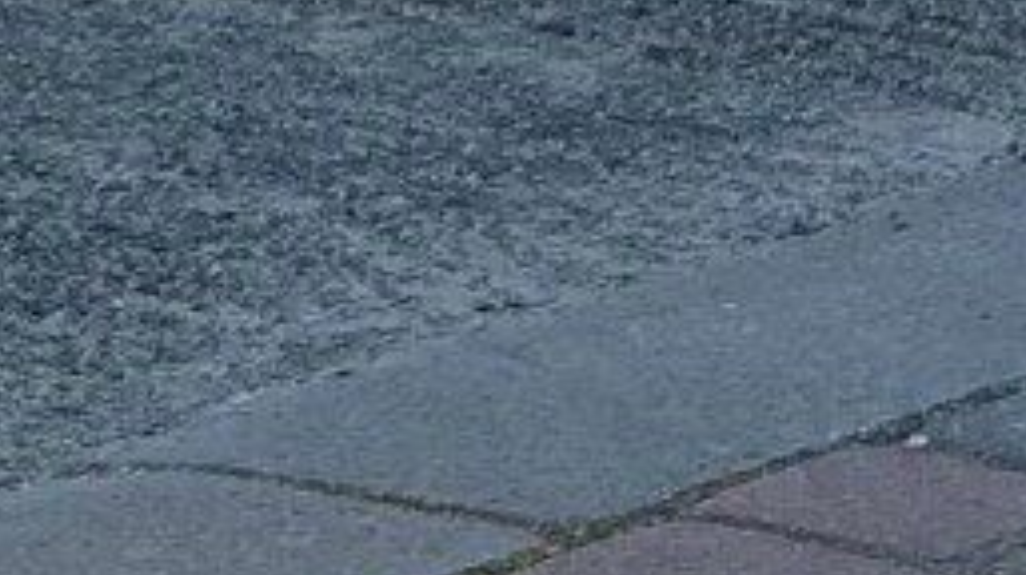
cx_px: -1940
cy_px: -1705
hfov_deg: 4.8
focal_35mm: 430
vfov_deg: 2.7
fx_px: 11687
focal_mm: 5.96
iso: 40
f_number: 1.6
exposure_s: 1/371
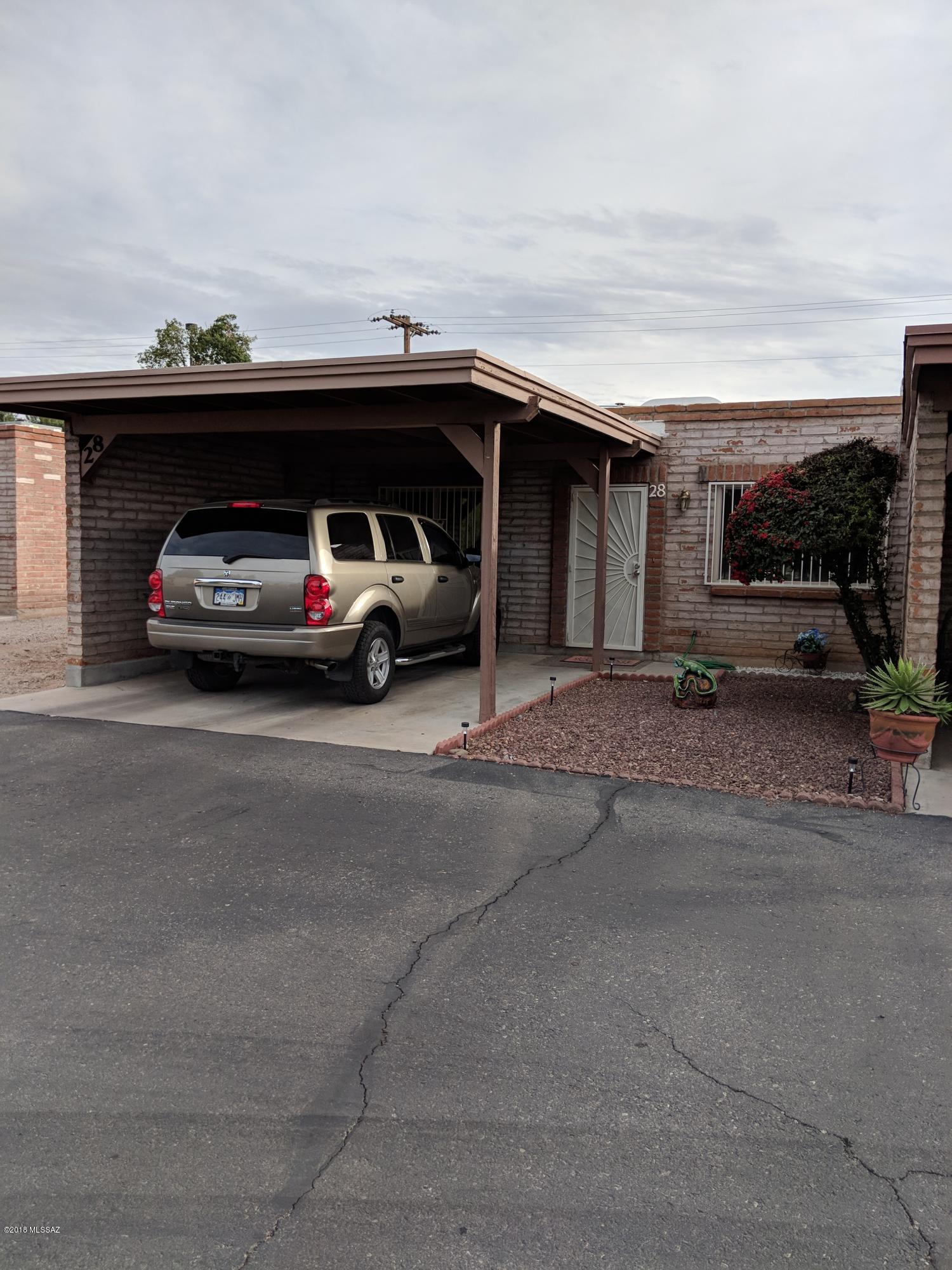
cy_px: 635
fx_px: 990
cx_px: 476
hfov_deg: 51.4
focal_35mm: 27
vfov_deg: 65.3
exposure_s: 1/2924
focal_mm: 4.44
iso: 70
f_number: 1.8
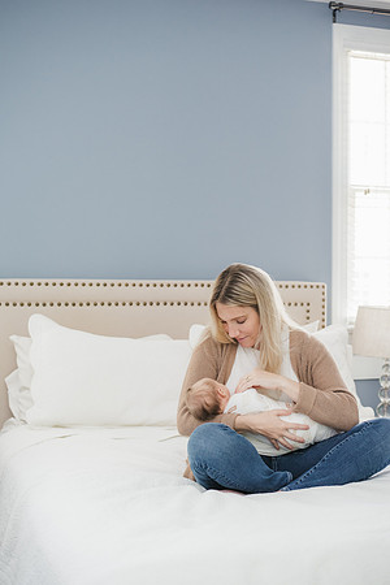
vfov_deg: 39.6
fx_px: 812
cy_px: 292
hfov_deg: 27.0
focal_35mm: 50
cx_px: 195
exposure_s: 1/250
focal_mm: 50
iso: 1000
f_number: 2.5
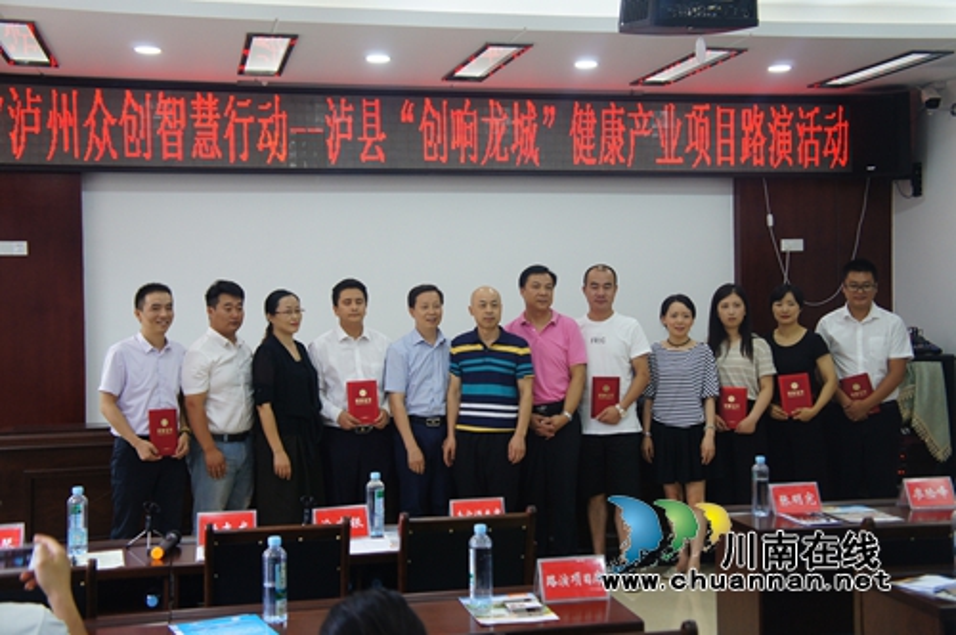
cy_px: 318
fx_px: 1273
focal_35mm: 48
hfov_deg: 41.2
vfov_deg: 28.0
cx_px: 478
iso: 640
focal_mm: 32
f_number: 4
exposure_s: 1/60
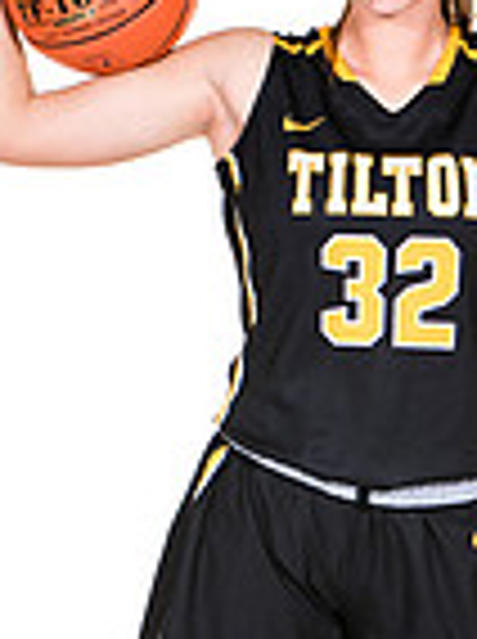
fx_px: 7758
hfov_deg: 3.5
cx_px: 378
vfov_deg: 4.7
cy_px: 482
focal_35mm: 421
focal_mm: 92
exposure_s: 1/160
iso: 200
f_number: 6.3
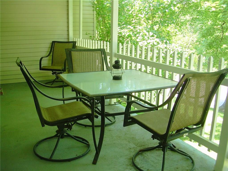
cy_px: 86
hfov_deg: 49.0
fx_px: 250
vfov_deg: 37.7
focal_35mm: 38
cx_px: 114
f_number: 2.8
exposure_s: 1/46.2
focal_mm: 6.3
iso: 50
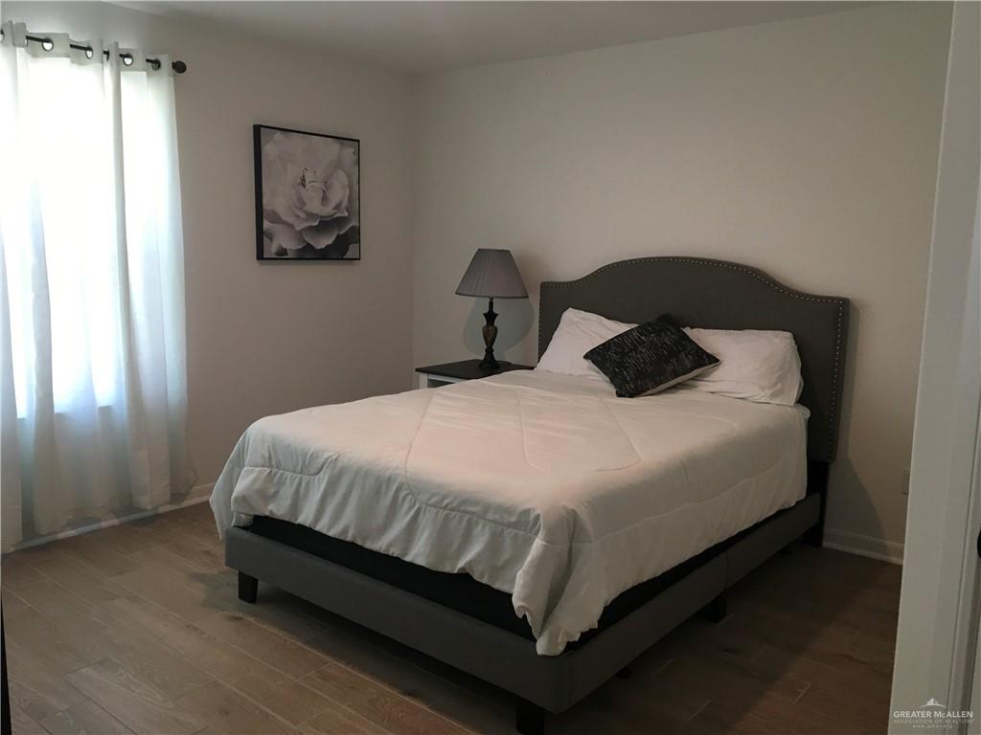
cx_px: 490
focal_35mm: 29
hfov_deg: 61.7
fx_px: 822
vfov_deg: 48.2
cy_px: 368
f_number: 2.2
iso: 32
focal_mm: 4.15
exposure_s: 1/30
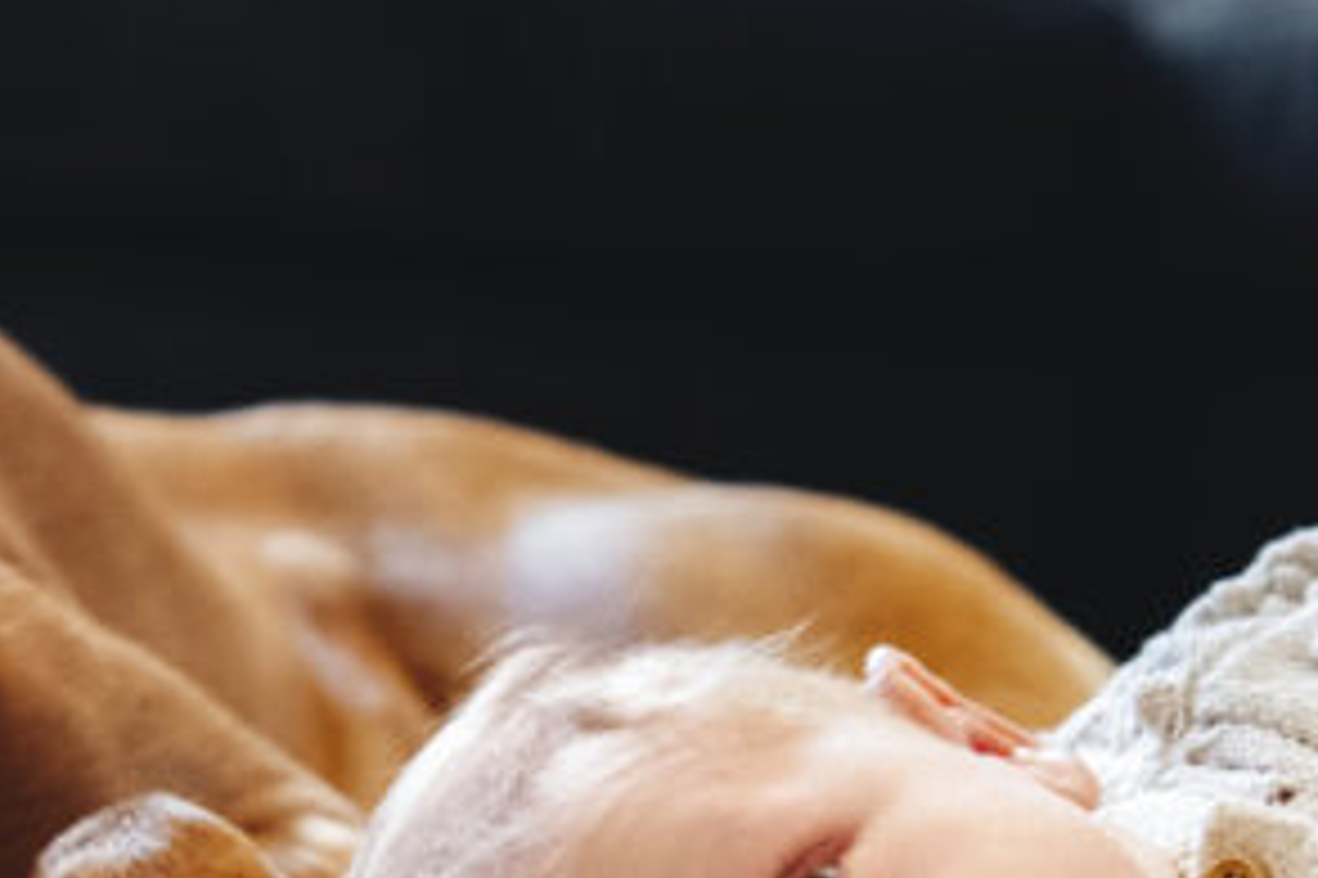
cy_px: 795
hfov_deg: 14.4
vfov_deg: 9.7
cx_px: 27
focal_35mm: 140
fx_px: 5122
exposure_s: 1/125
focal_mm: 40
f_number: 3.5
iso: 1250
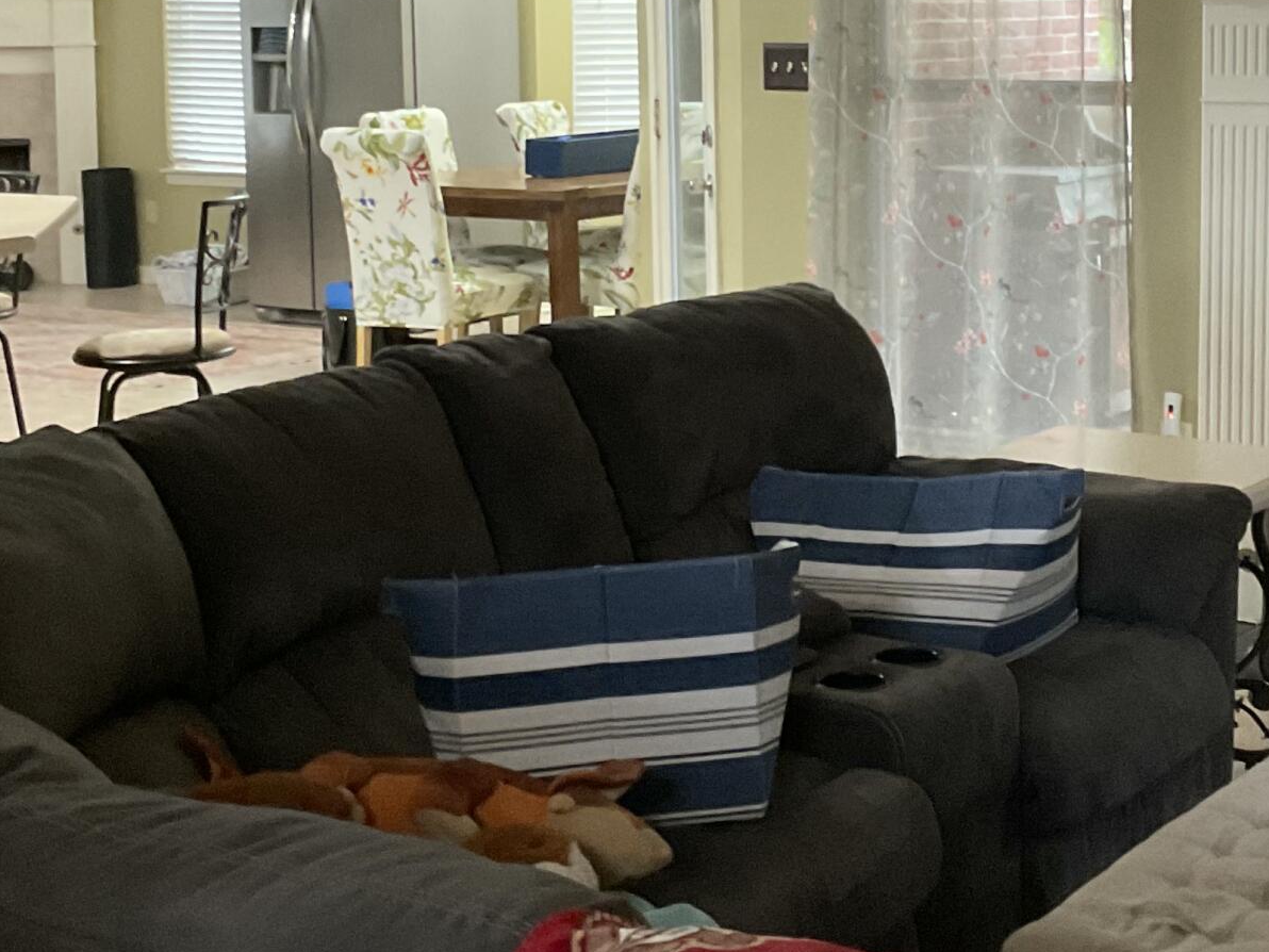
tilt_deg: -5.9
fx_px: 2676
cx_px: 811
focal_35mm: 73
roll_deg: -0.3
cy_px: 229
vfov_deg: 20.0
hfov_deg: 26.6
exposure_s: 1/40
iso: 320
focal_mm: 3
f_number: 1.8
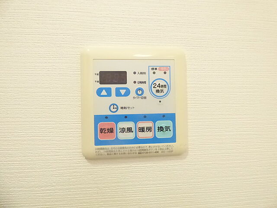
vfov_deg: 66.0
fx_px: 160
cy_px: 104
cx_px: 138
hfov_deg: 81.7
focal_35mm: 20
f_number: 2.8
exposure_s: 1/250
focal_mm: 3.58
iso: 3200
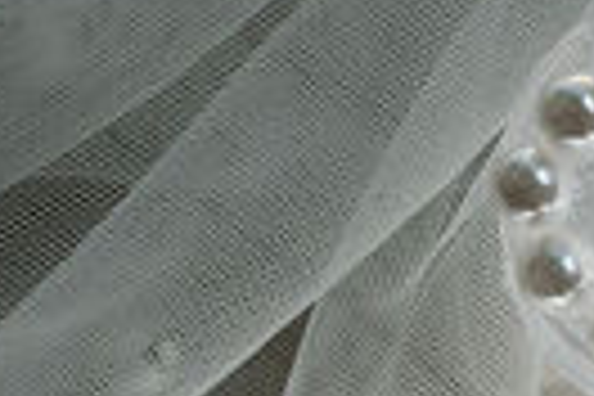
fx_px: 10889
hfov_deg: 3.0
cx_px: 2056
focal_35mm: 660
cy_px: 857
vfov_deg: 2.1
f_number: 7.1
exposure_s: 1/160
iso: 100
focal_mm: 85
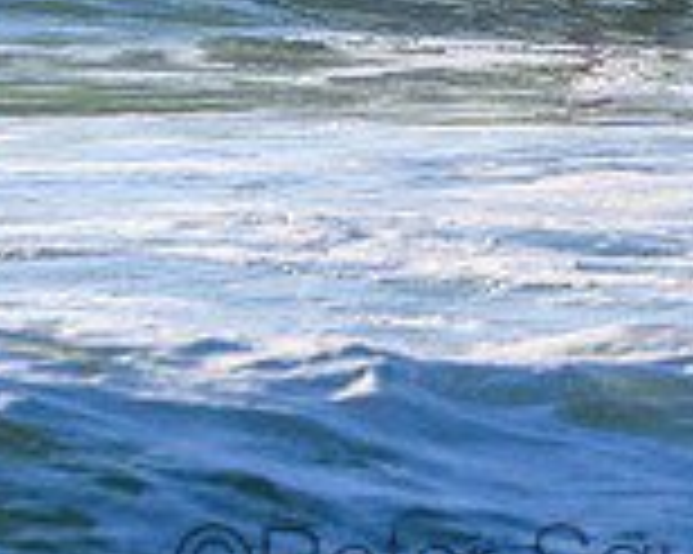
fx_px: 37674
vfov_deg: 0.8
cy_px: -182
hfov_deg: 1.1
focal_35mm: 1838
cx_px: 522
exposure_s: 1/2000
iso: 1600
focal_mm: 520
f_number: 11
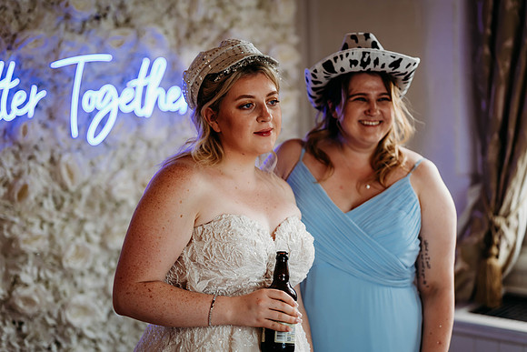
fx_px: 1245
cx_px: 264
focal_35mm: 85
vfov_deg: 16.1
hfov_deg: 23.9
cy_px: 176
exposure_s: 1/200
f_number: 1.8
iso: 400
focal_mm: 85
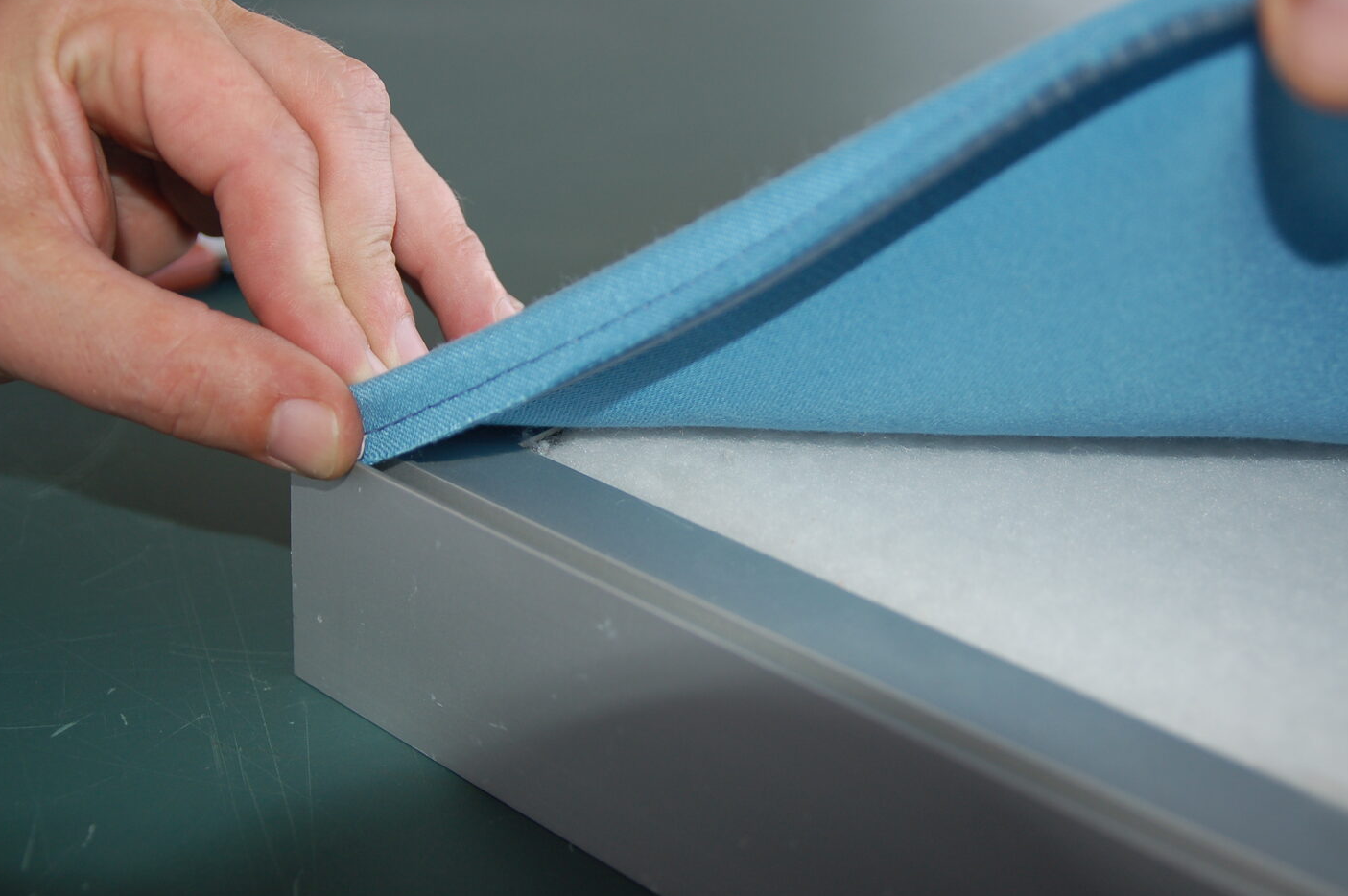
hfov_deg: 47.4
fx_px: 1534
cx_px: 649
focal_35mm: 41
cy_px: 389
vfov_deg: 32.5
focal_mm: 24
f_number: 3.2
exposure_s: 1/60
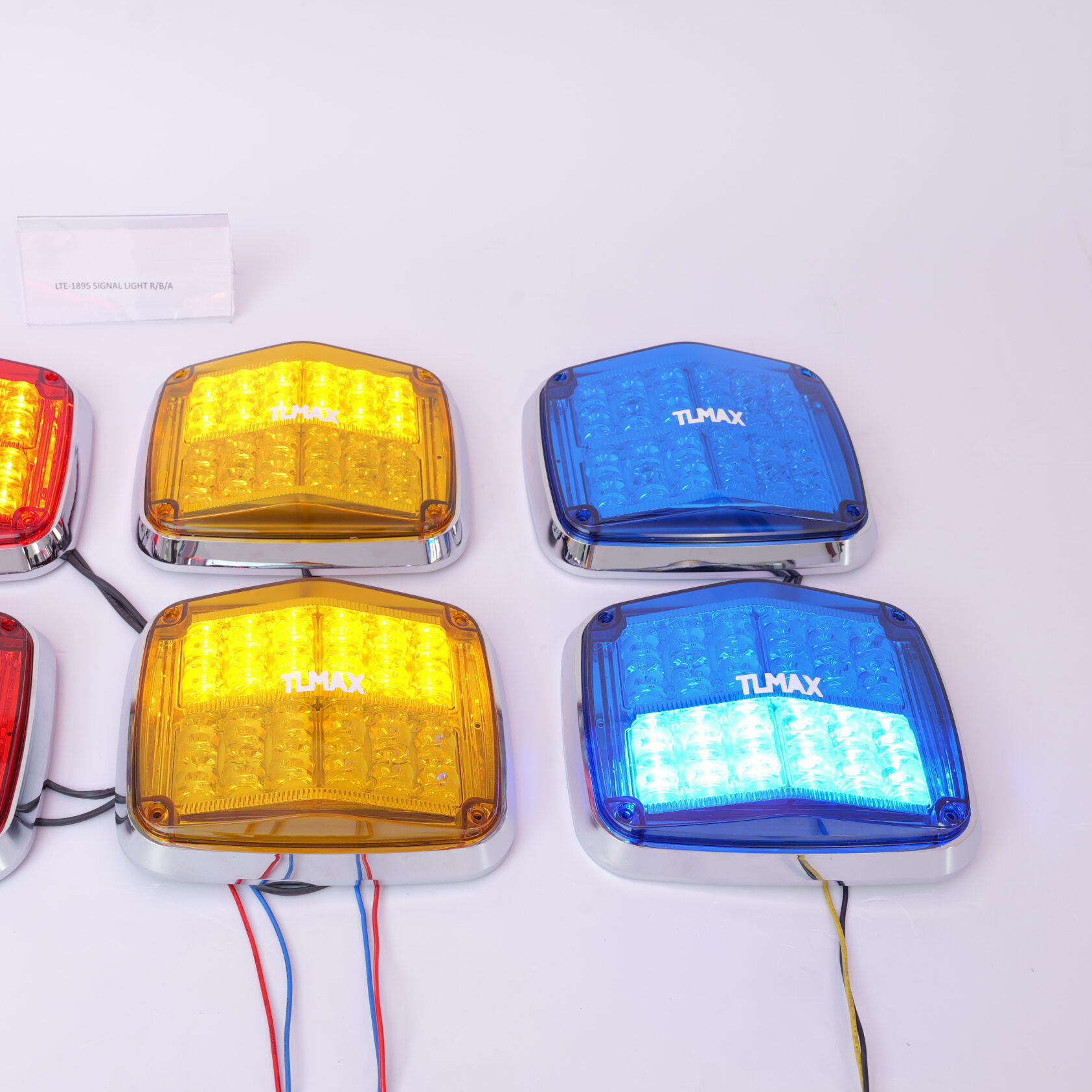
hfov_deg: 41.2
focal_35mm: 40
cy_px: 541
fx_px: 1428
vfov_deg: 41.9
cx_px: 343
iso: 640
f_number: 8
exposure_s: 1/160
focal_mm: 31
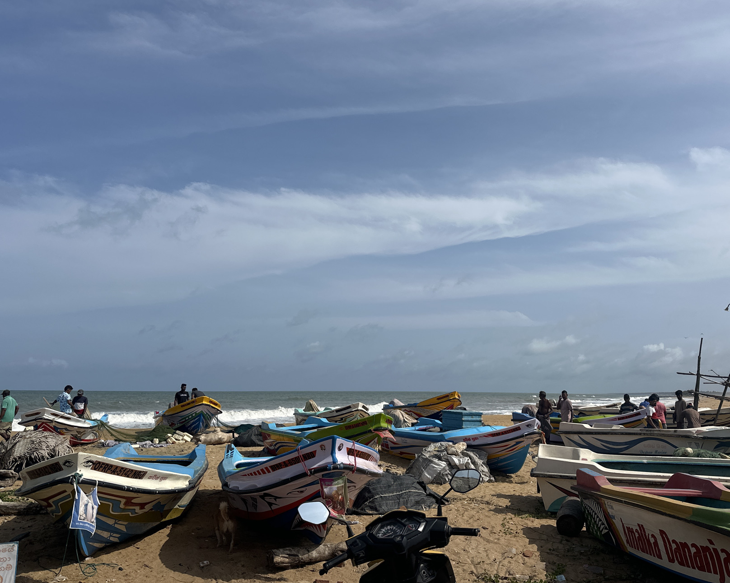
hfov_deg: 60.2
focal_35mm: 29
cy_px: 268
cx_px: 412
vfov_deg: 49.9
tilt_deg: +9.8
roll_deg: -0.2
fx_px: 626
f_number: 1.78
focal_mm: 6.86
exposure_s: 1/9709
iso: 80
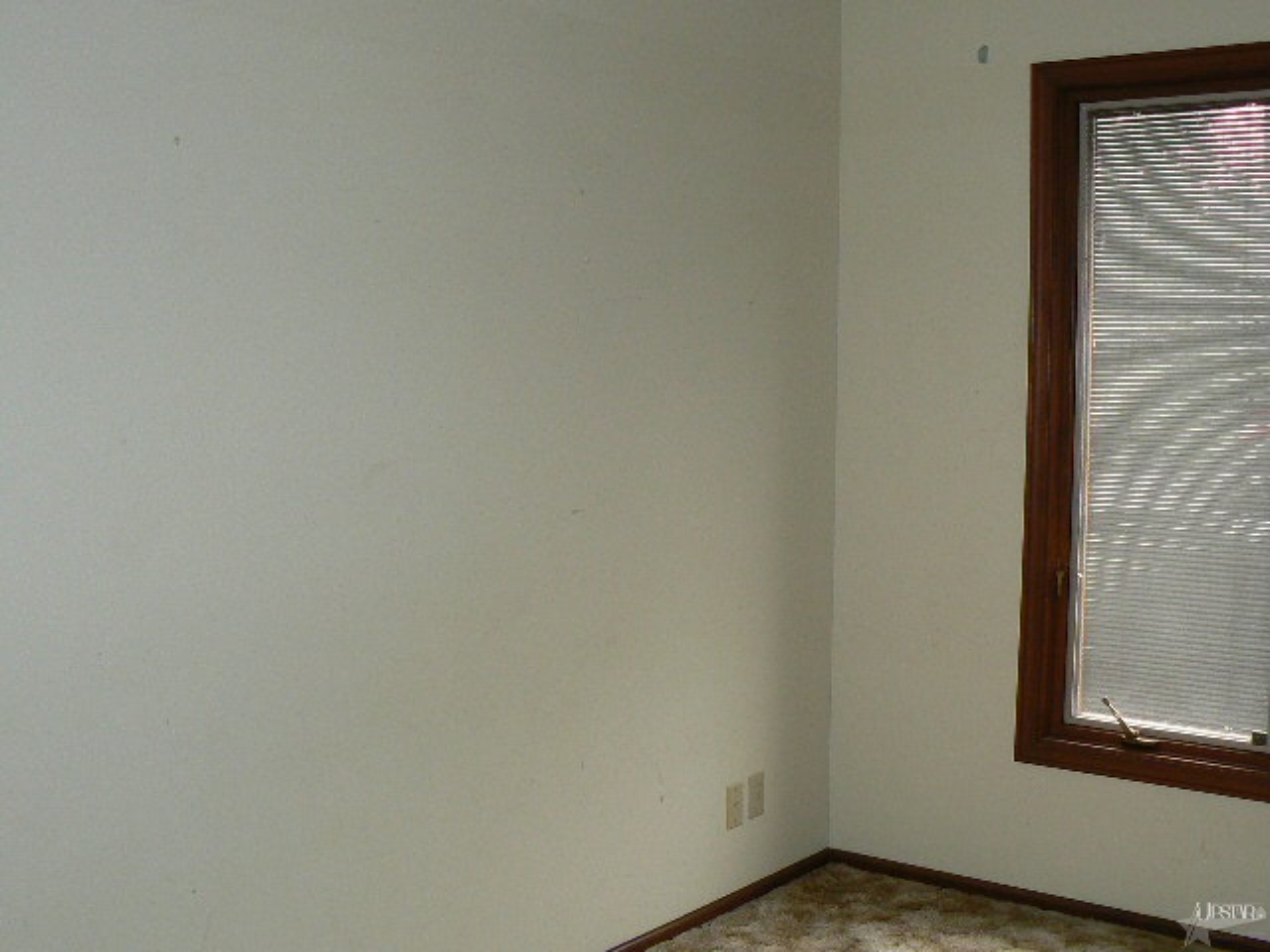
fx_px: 1541
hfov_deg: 44.8
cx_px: 635
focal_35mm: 42
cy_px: 476
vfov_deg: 34.3
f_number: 2.8
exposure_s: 1/30
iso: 100
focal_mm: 6
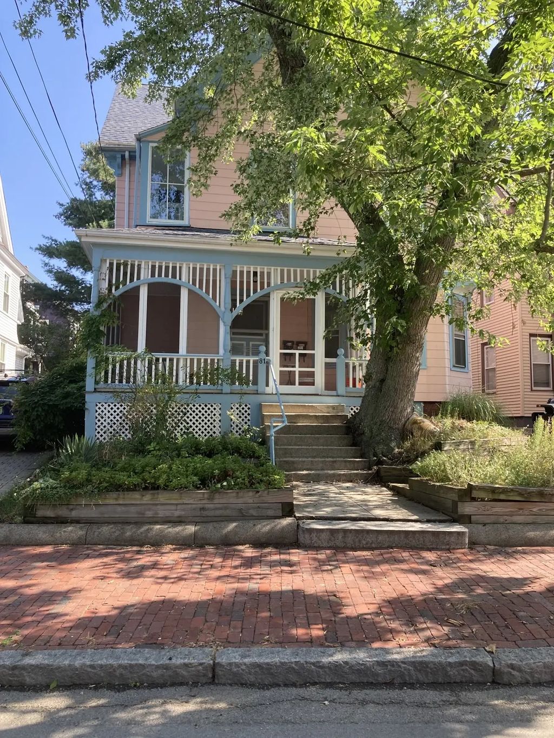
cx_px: 277
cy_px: 369
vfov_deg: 63.4
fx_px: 597
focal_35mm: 28
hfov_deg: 49.8
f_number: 1.8
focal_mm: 3.99
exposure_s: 1/250
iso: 20
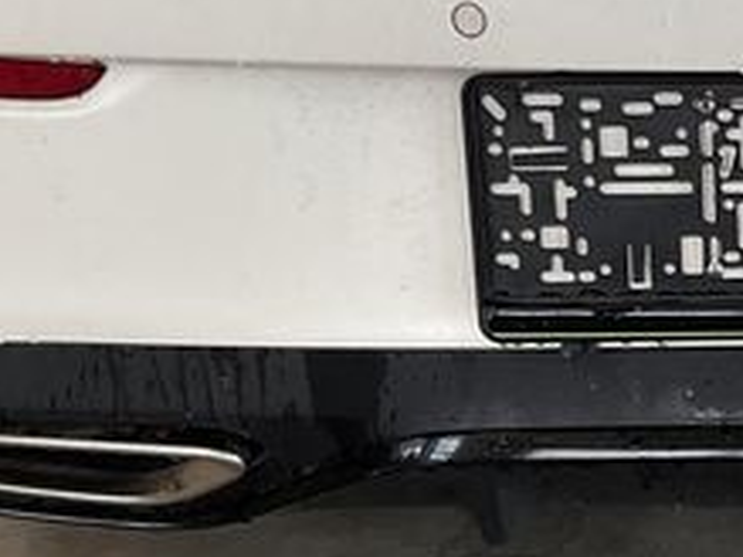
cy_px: 557
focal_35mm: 106
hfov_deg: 17.6
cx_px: 916
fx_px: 2274
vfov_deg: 13.7
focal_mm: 3
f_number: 1.8
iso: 40
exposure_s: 1/100
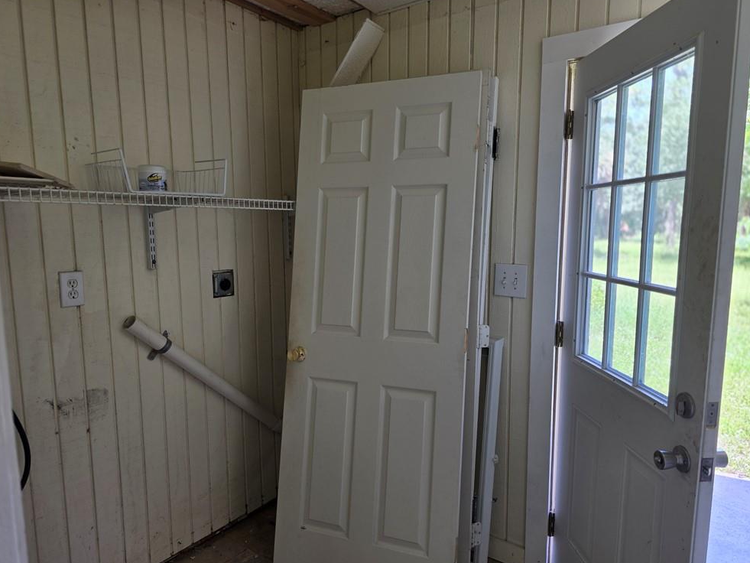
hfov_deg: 71.6
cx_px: 372
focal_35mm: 24
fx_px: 520
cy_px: 287
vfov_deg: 56.8
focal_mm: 6.3
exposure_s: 1/180
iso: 64
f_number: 1.7
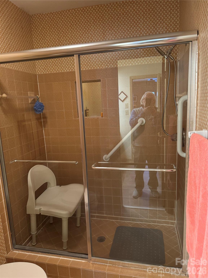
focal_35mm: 24
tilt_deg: -10.0
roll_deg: +3.4
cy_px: 139
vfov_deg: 71.6
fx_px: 192
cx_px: 104
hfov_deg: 56.8
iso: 1000
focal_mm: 6.76
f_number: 1.78
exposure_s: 1/40
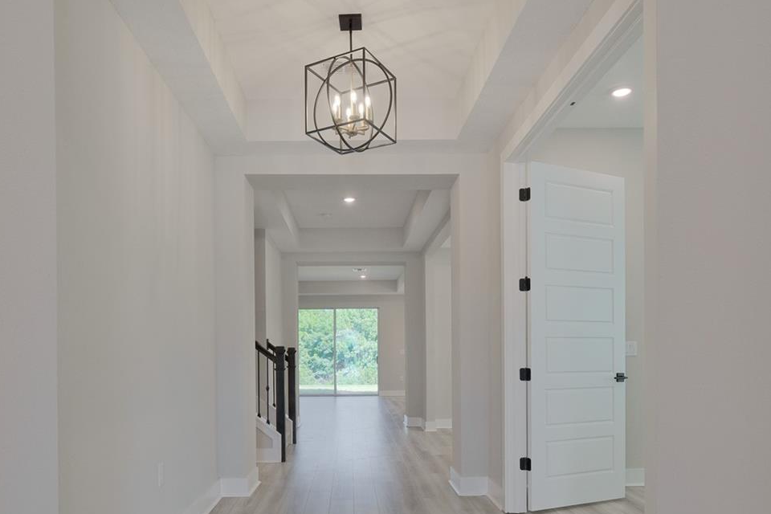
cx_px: 352
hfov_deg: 71.4
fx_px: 535
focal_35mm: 25
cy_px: 361
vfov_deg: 49.9
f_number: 4
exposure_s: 1/100
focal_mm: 9.7
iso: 640
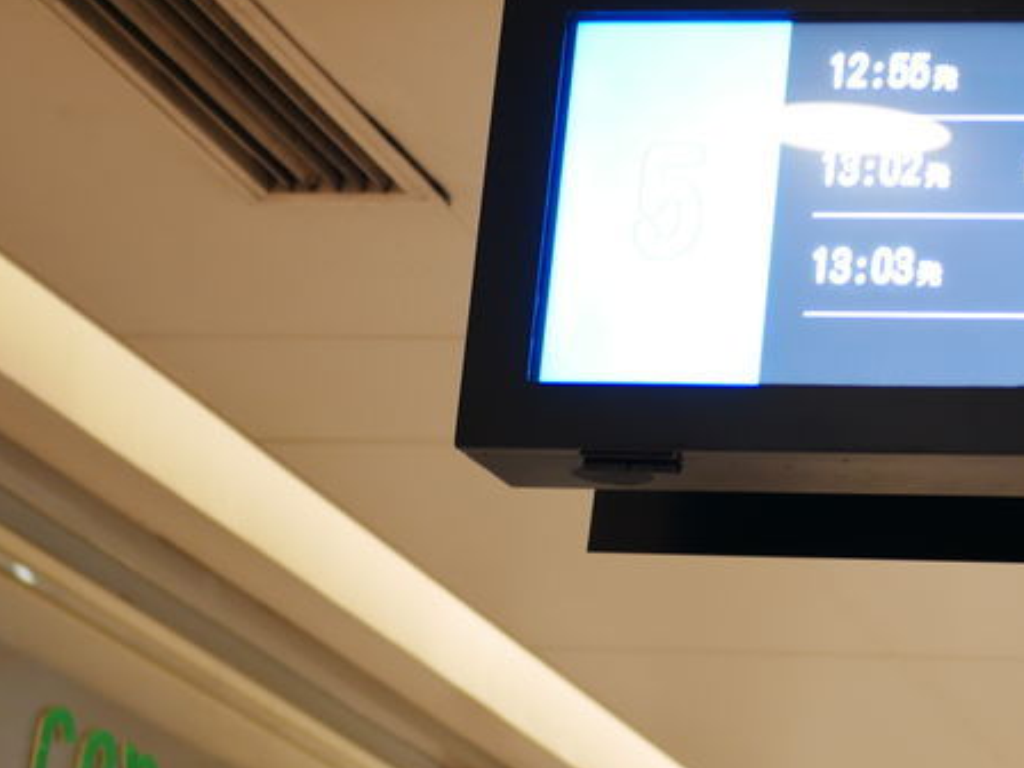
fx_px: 3964
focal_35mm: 134
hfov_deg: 14.3
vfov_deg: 11.1
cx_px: 1218
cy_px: 248
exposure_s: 1/60
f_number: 1.7
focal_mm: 25
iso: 250
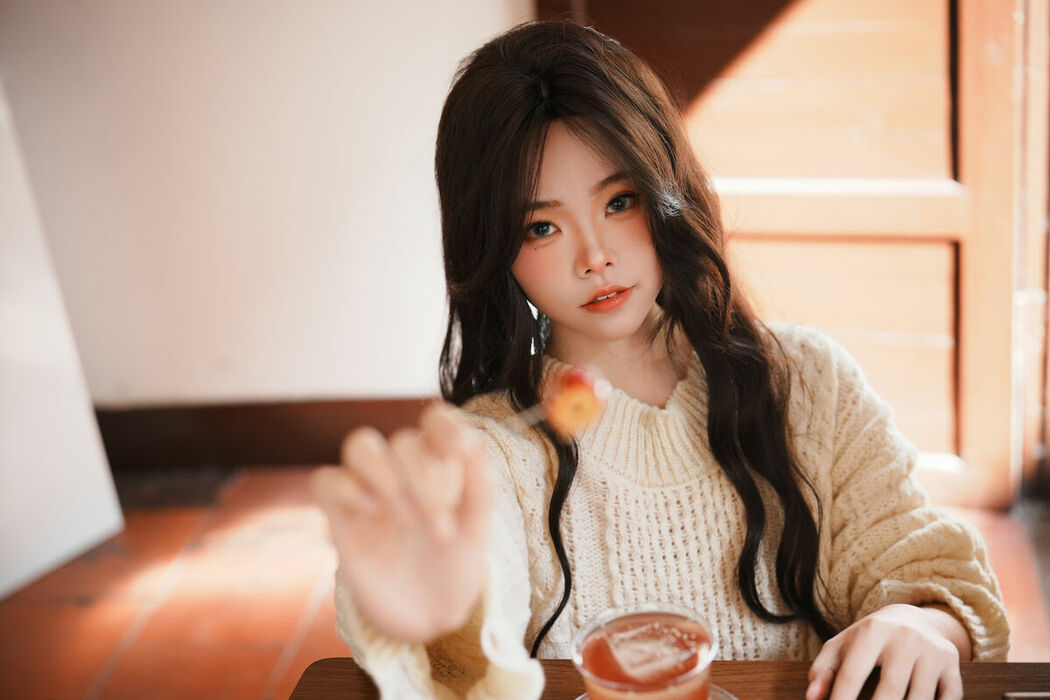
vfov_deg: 27.0
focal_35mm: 50
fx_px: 1458
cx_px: 525
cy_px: 350
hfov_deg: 39.6
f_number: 2.2
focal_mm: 50
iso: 400
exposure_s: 1/320
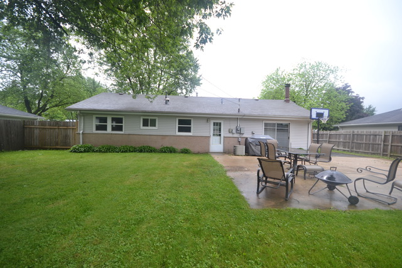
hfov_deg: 100.4
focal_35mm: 15
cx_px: 201
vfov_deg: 77.4
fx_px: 168
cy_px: 134
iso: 160
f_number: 5.6
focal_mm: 10
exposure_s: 1/125
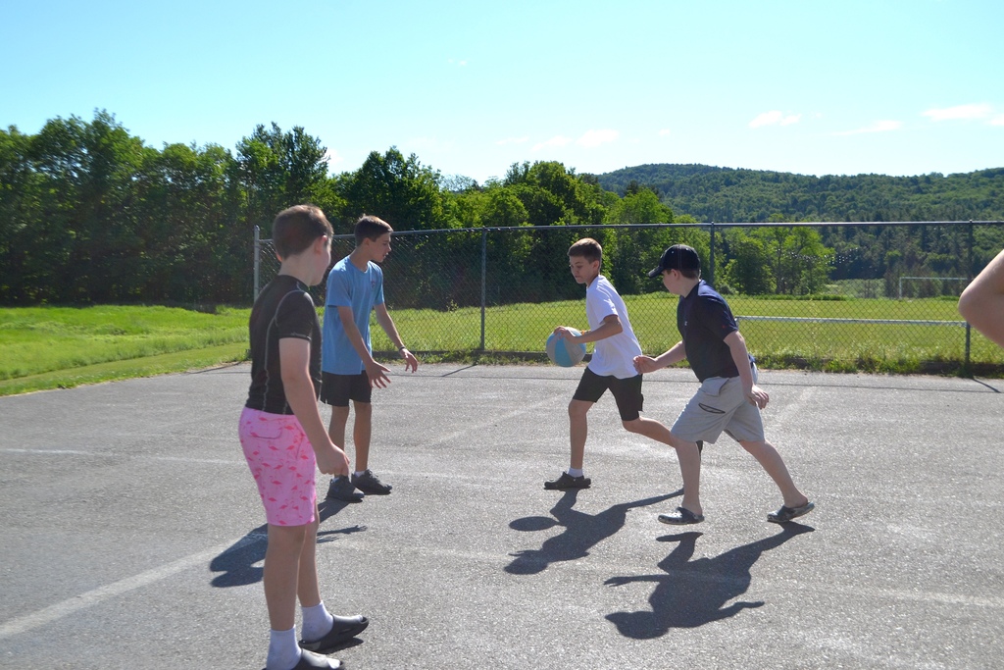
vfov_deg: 31.9
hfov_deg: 46.4
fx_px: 1171
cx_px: 502
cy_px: 335
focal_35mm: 42
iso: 400
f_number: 6.3
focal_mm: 28
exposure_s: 1/1600
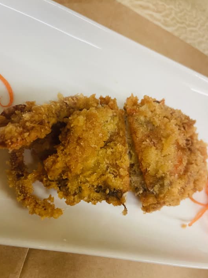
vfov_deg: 65.3
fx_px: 216
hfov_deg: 51.3
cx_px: 105
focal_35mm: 27
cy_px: 143
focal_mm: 5.1
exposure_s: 1/60
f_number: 1.6
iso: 160
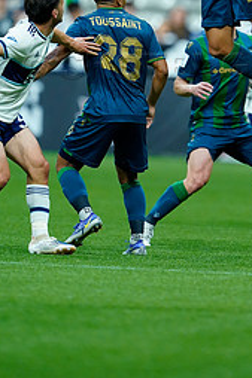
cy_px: 60
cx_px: 210
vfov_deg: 1.9
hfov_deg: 1.3
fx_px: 11197
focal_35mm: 1065
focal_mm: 600
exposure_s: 1/2000
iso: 5000
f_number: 4
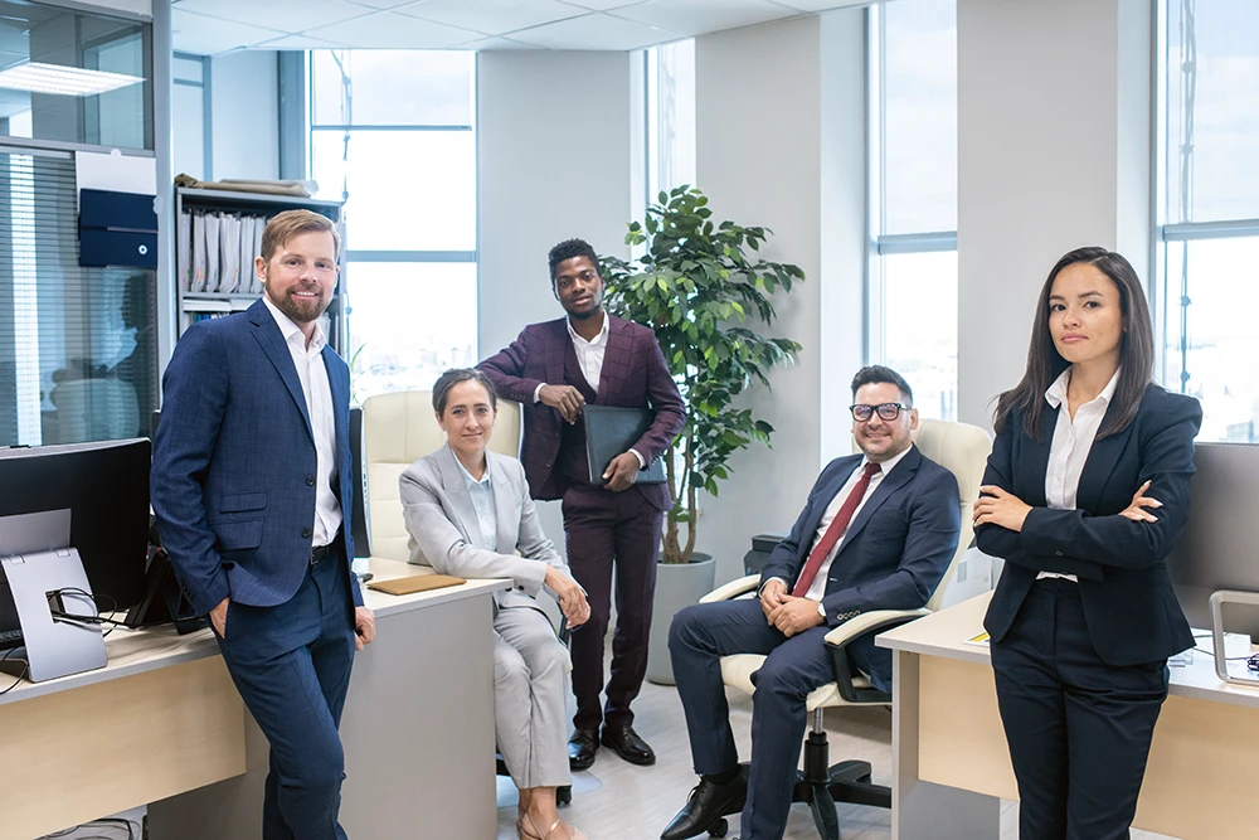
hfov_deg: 54.4
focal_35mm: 35
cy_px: 420
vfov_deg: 37.9
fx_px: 1224
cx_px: 630
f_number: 4.5
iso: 800
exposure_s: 1/160
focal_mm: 35
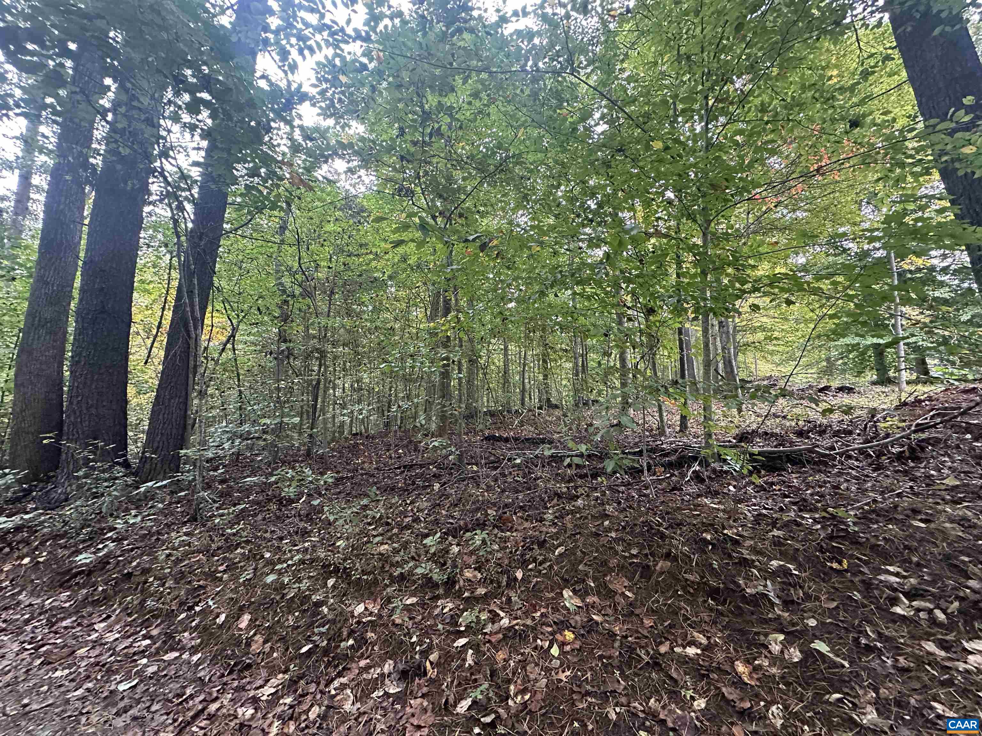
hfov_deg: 102.1
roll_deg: +1.3
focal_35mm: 14
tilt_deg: +11.4
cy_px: 368
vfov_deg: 85.7
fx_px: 397
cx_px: 491
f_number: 2.2
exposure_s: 1/60
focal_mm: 2.22
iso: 500
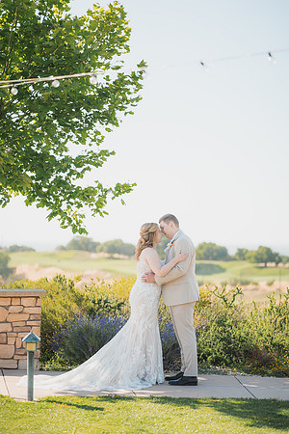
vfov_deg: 23.9
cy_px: 217
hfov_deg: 16.1
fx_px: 1023
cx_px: 144
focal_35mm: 85
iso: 125
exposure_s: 1/2000
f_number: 1.8
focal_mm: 85
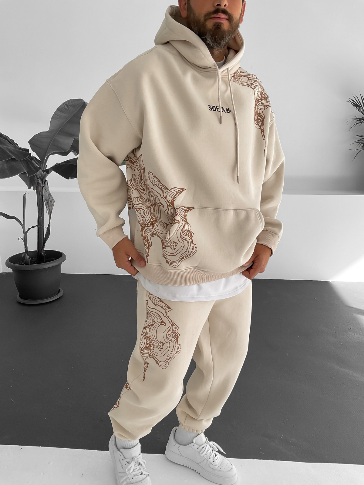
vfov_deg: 61.7
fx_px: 407
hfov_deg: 48.2
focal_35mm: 29
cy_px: 242
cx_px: 182
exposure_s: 1/230
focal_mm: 3
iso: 16
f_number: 1.8
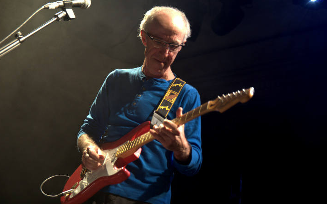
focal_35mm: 77
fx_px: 686
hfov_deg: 26.8
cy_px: 108
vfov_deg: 16.9
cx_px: 163
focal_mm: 50
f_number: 2.8
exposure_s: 1/60
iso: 320
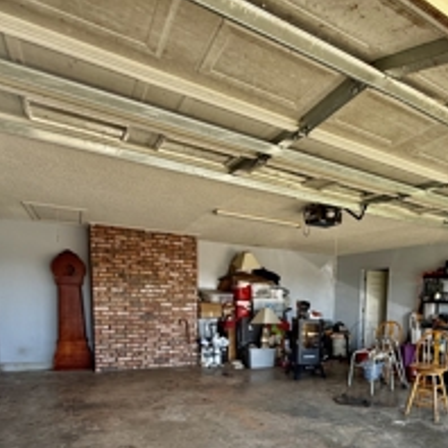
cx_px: 330
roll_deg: -3.5
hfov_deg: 59.9
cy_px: 335
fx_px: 366
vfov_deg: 59.6
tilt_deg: -4.2
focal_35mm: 25
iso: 100
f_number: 2.2
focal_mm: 2.22
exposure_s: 1/99
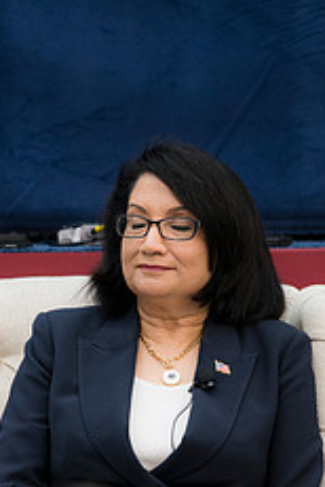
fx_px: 5931
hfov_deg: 3.1
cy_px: 411
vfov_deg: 4.7
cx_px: 184
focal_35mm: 438
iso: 320
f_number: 3.5
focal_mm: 150
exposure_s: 1/250
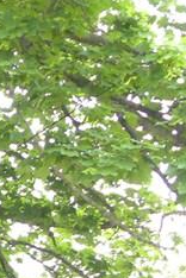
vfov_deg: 13.1
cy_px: 397
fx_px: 1162
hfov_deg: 7.8
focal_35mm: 150
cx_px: -395
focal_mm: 5.9
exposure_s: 1/59
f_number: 2.8
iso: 115
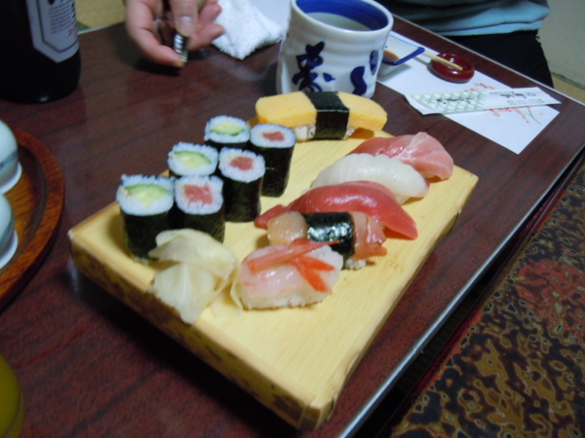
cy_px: 219
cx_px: 292
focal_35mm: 30
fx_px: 507
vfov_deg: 46.8
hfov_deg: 60.0
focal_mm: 5.4
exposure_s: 1/15
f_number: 3.5
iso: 400
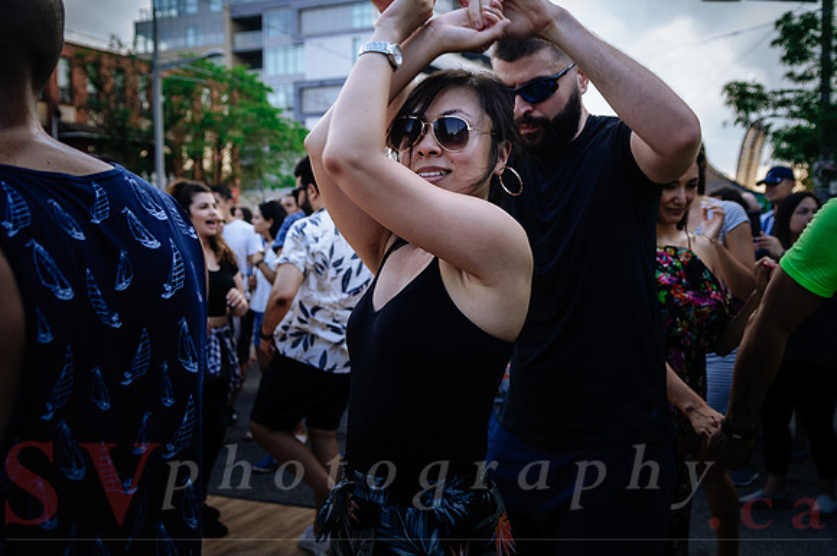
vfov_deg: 34.1
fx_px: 905
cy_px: 278
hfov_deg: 49.6
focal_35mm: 39
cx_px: 418
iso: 100
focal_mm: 26
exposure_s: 1/250
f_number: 3.5
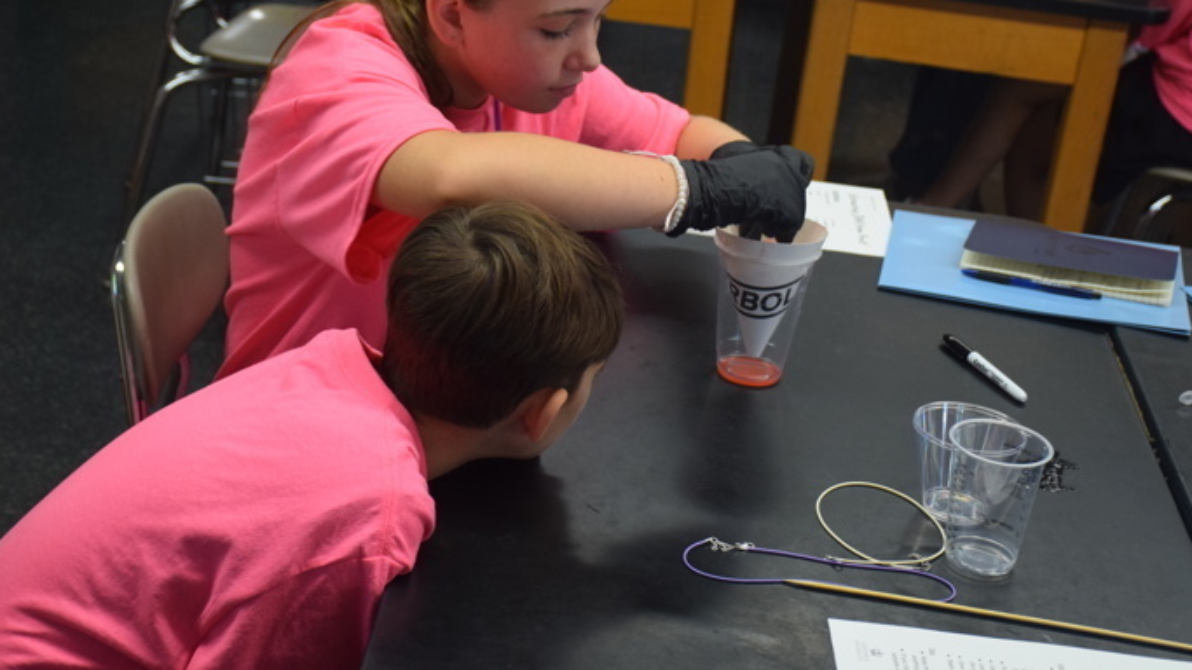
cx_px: 583
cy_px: 220
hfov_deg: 30.2
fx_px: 2212
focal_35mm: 70
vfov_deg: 17.2
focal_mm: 38
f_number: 4.2
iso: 1000
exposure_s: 1/60
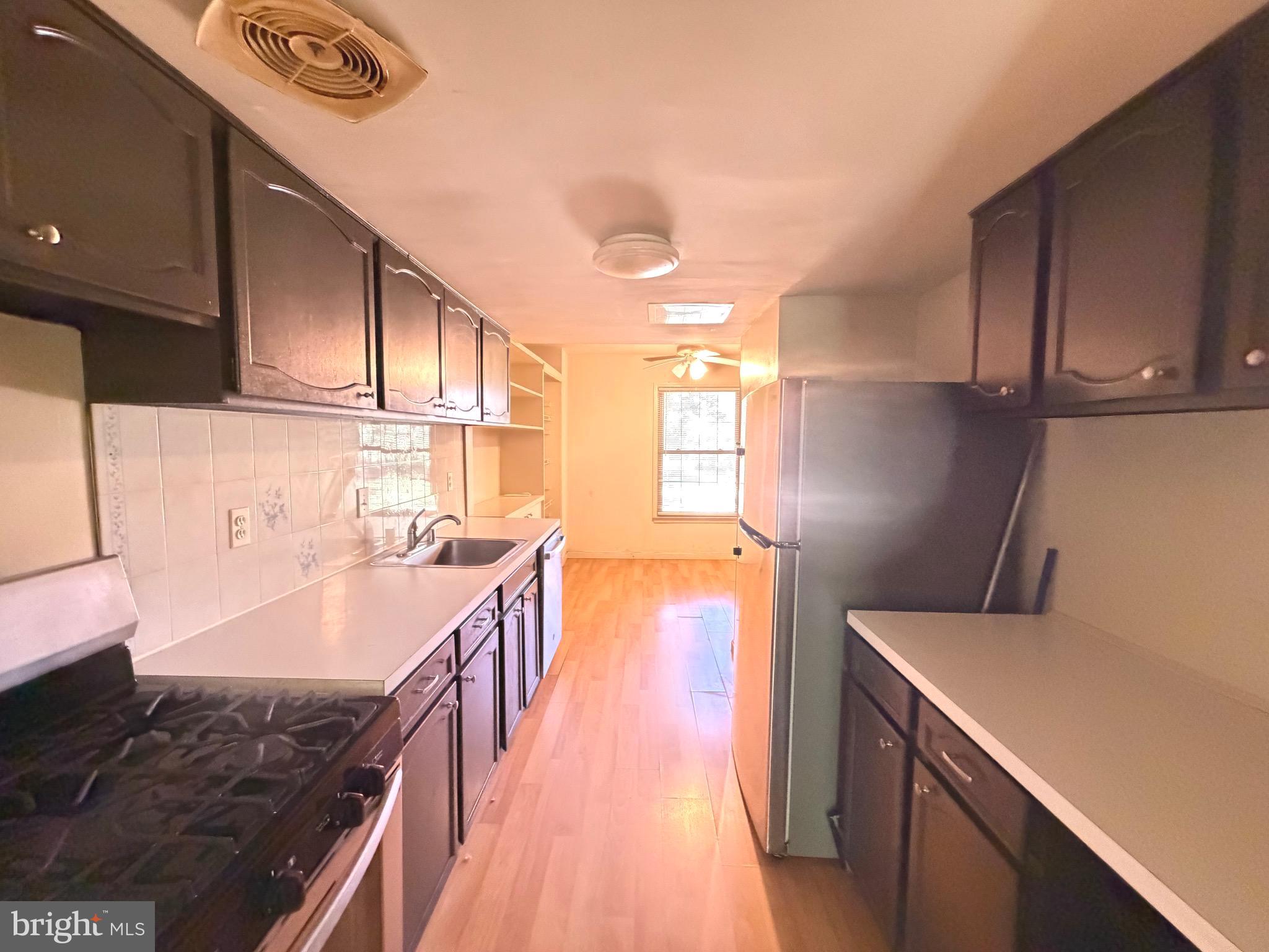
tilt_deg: -4.5
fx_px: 513
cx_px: 634
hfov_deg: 102.1
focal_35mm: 14
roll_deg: +0.2
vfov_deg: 85.7
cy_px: 476
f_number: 2.2
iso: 2000
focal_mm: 2.22
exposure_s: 1/30
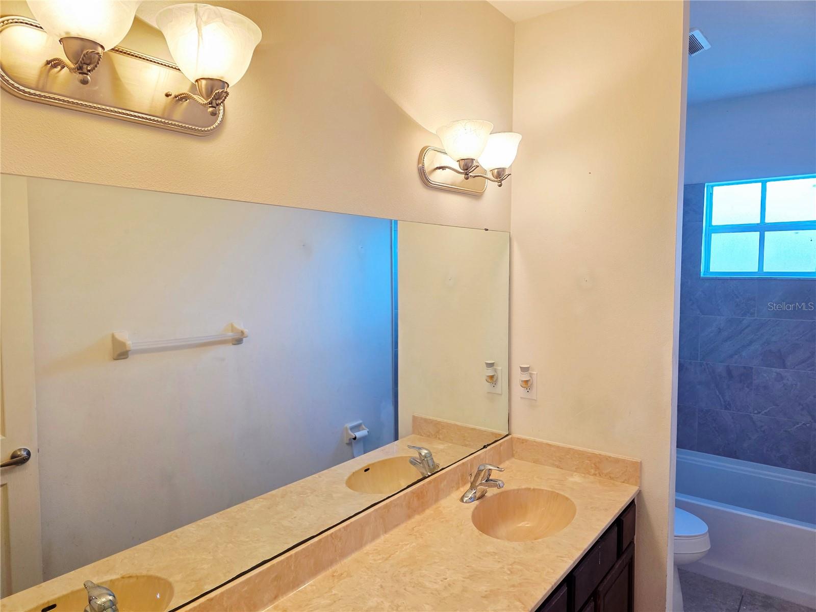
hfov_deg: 73.9
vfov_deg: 58.9
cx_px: 408
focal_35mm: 23
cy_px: 306
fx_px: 542
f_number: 1.7
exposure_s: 1/120
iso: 160
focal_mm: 6.3
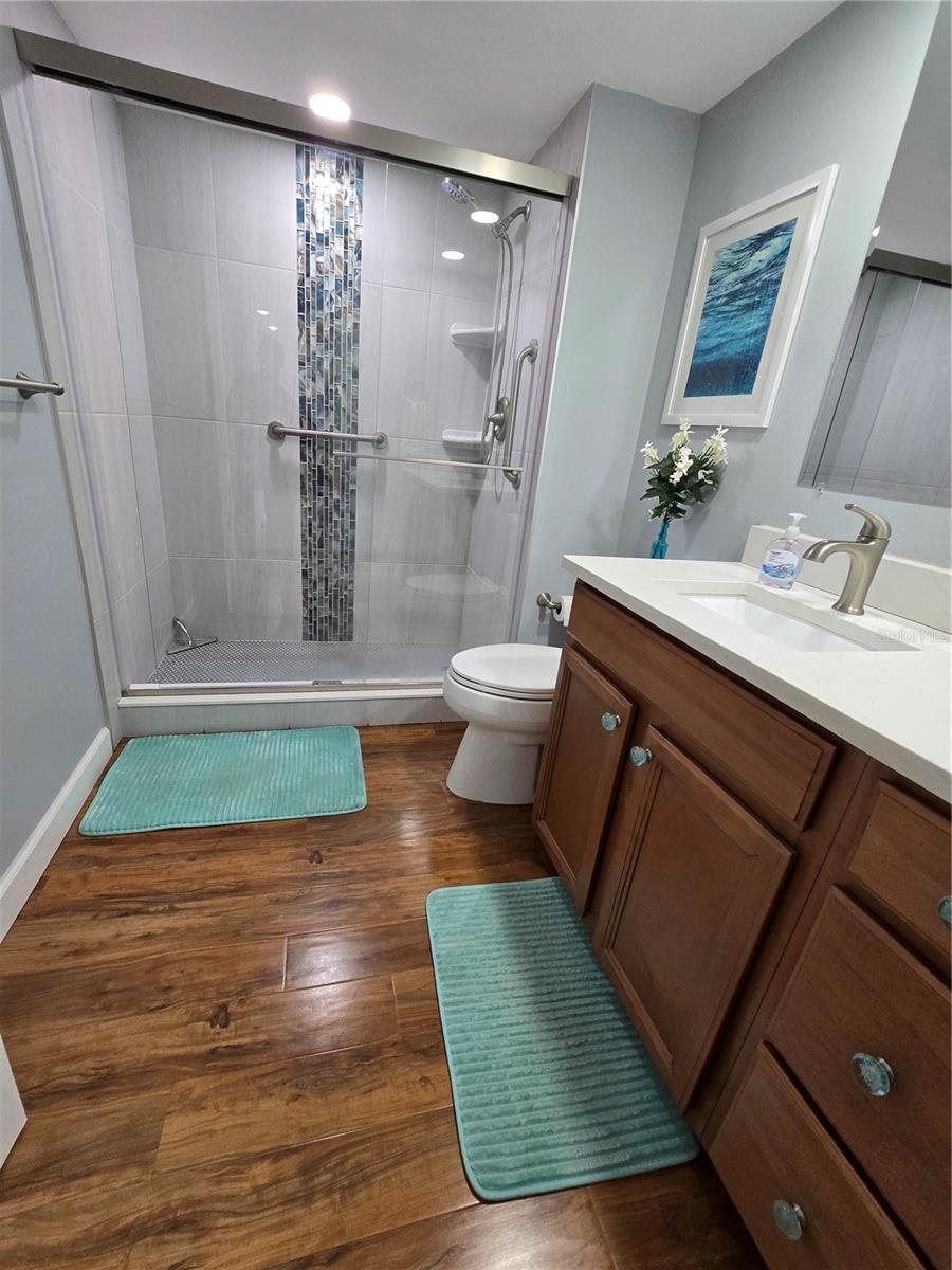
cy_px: 635
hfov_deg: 89.9
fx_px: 477
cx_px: 476
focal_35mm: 13
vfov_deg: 106.2
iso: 160
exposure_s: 1/60
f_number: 2.2
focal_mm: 2.2
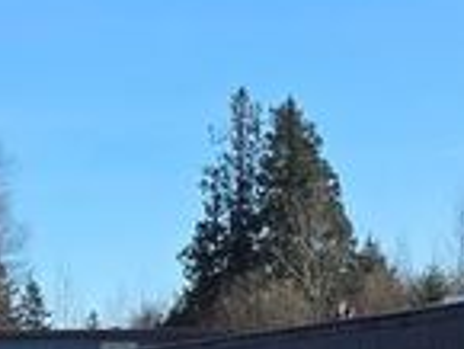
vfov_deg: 8.8
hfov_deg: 11.1
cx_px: -464
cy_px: 621
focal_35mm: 162
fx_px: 2173
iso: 80
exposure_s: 1/3891
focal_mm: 6.3
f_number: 1.7
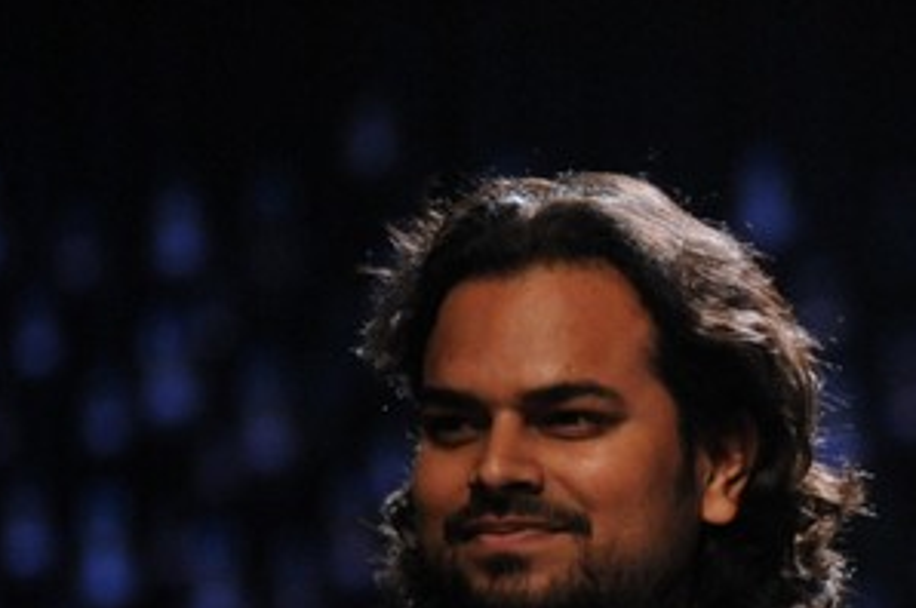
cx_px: 1337
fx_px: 17486
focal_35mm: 688
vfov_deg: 2.0
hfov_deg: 3.0
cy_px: 775
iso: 2500
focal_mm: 200
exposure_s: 1/800
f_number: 5
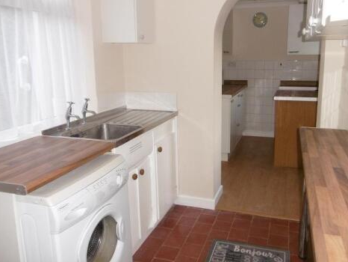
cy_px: 115
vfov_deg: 46.7
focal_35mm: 30
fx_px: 302
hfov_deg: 59.7
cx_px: 197
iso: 200
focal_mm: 4.3
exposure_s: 1/60
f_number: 3.1
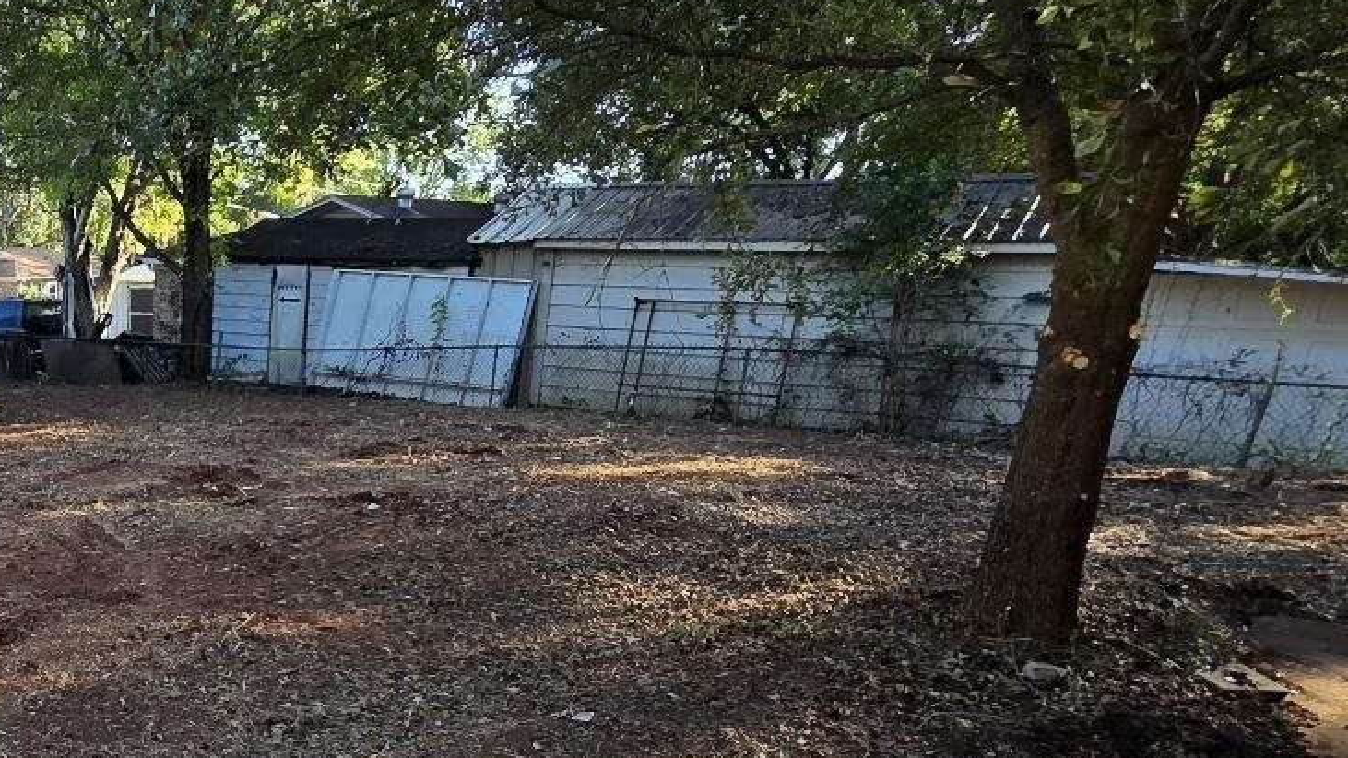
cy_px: 623
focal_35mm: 31
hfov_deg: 54.2
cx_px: 124
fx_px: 1108
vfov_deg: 36.3
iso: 50
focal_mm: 2.2
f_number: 2.2
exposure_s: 1/256
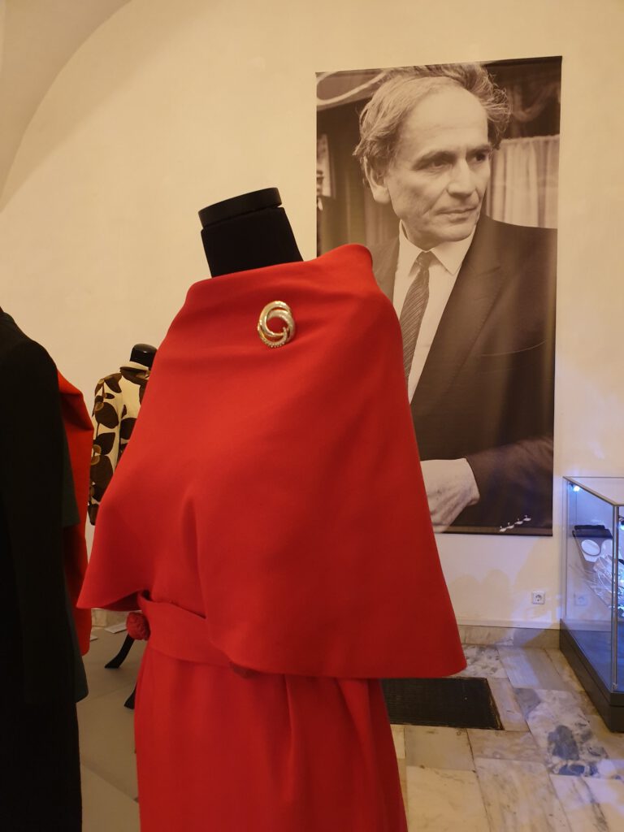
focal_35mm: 26
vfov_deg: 67.3
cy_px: 416
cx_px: 312
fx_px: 625
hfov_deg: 53.1
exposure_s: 1/50
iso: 320
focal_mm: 4.3
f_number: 2.4
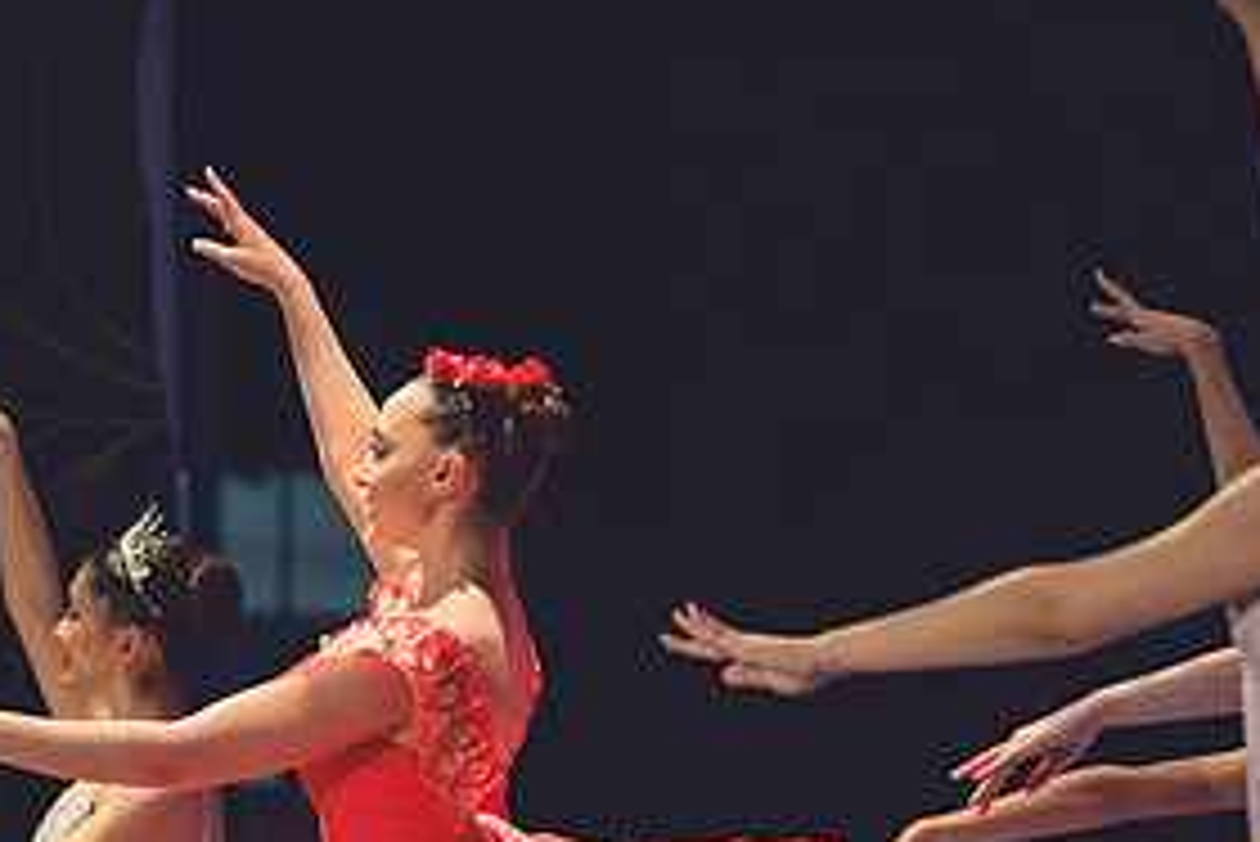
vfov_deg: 4.2
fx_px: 11590
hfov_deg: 6.2
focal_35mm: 331
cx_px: 104
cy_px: 750
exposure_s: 1/320
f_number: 2.8
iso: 1800
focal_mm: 160
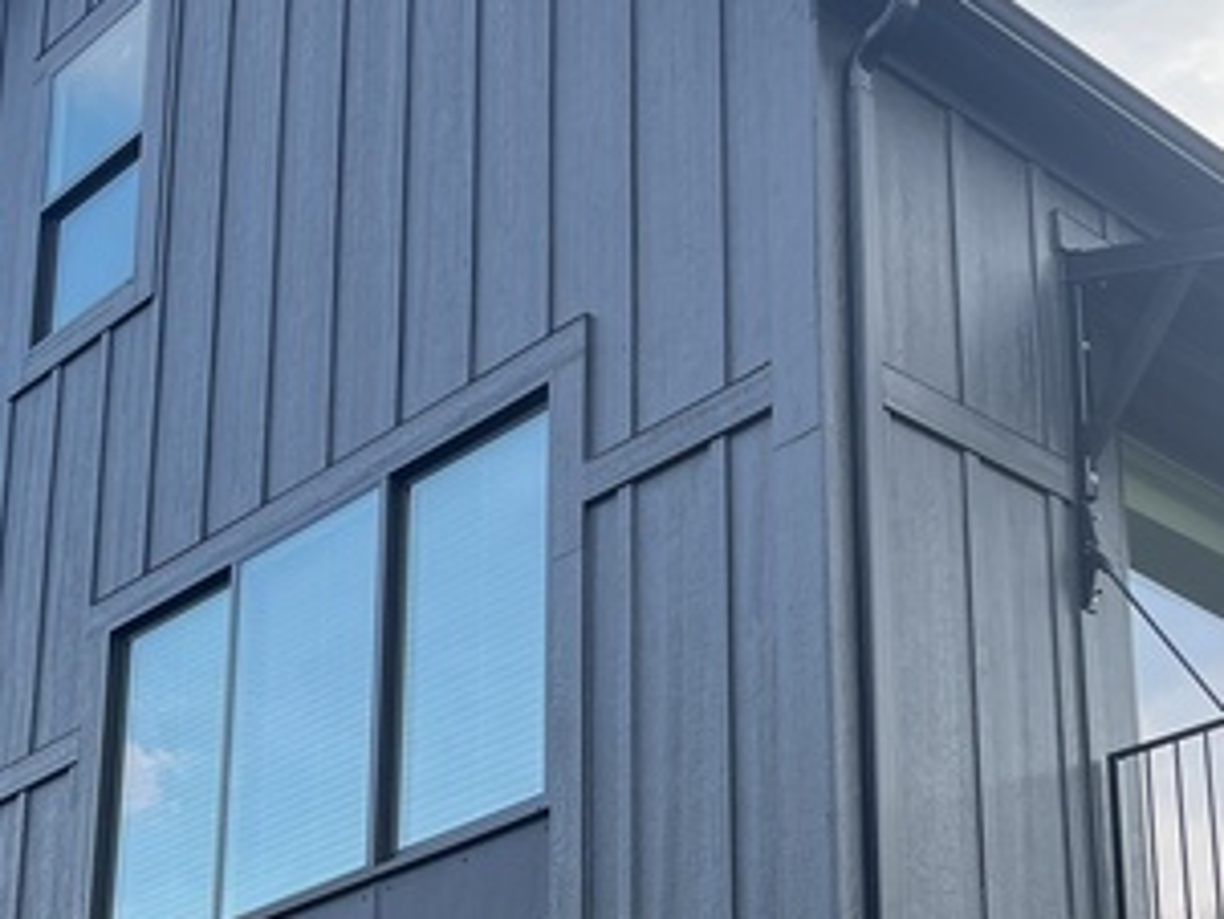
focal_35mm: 69
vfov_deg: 20.8
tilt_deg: +19.3
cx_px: 634
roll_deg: +0.0
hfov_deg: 28.2
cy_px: 870
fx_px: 2441
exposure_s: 1/406
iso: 50
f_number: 1.6
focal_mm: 5.1
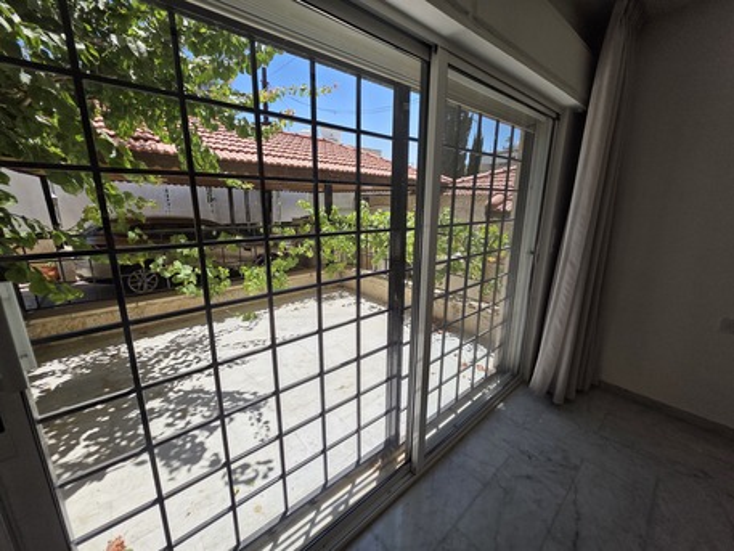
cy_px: 276
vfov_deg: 89.9
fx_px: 276
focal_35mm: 13
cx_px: 367
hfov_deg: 106.2
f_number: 1.9
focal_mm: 2.2
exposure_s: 1/1765
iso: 40
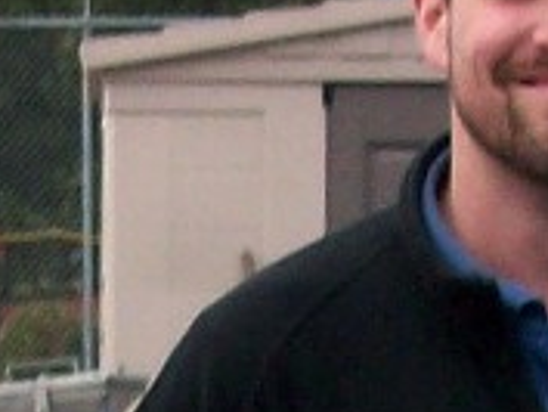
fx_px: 1949
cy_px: 455
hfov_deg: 15.8
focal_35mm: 123
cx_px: 40
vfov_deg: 11.9
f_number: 2.8
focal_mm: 5.7
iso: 64
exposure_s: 1/117
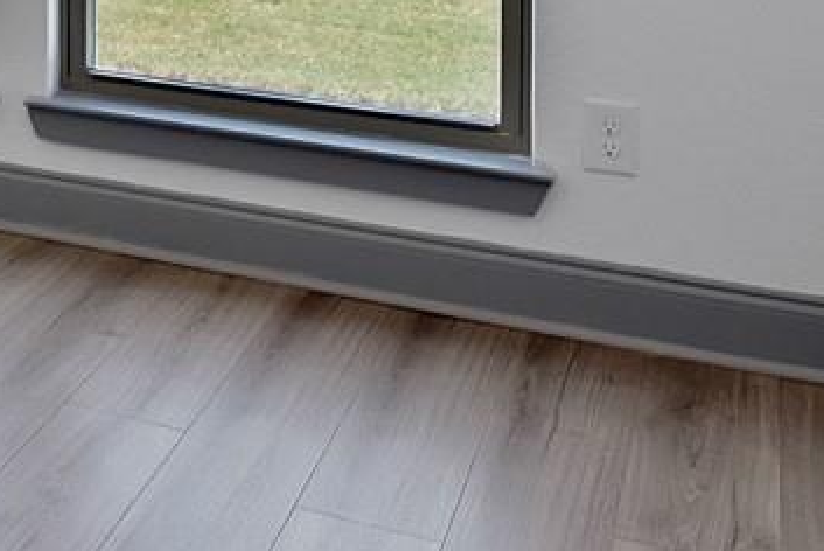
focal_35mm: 68
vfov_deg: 17.7
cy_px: -309
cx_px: -369
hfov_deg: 24.1
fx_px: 1558
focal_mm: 12
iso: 1600
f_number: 6.3
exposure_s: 1/80
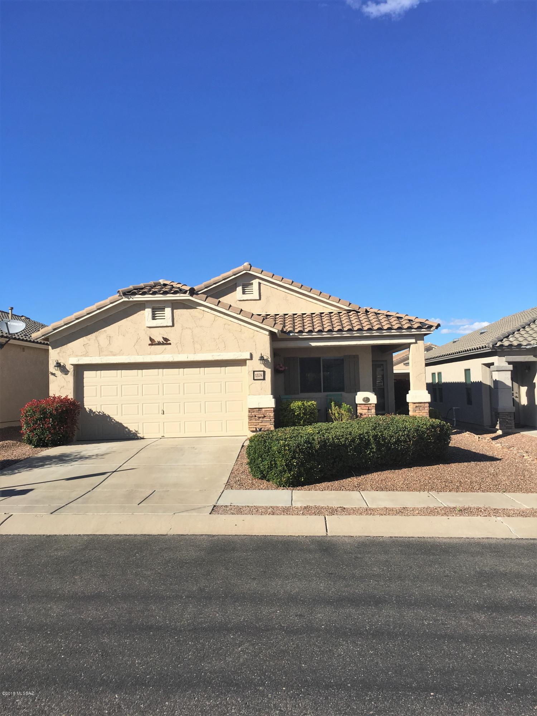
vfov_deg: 61.7
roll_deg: +1.2
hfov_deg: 48.2
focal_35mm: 29
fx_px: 600
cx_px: 268
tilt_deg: +4.5
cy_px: 358
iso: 25
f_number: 2.2
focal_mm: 4.15
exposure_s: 1/1748
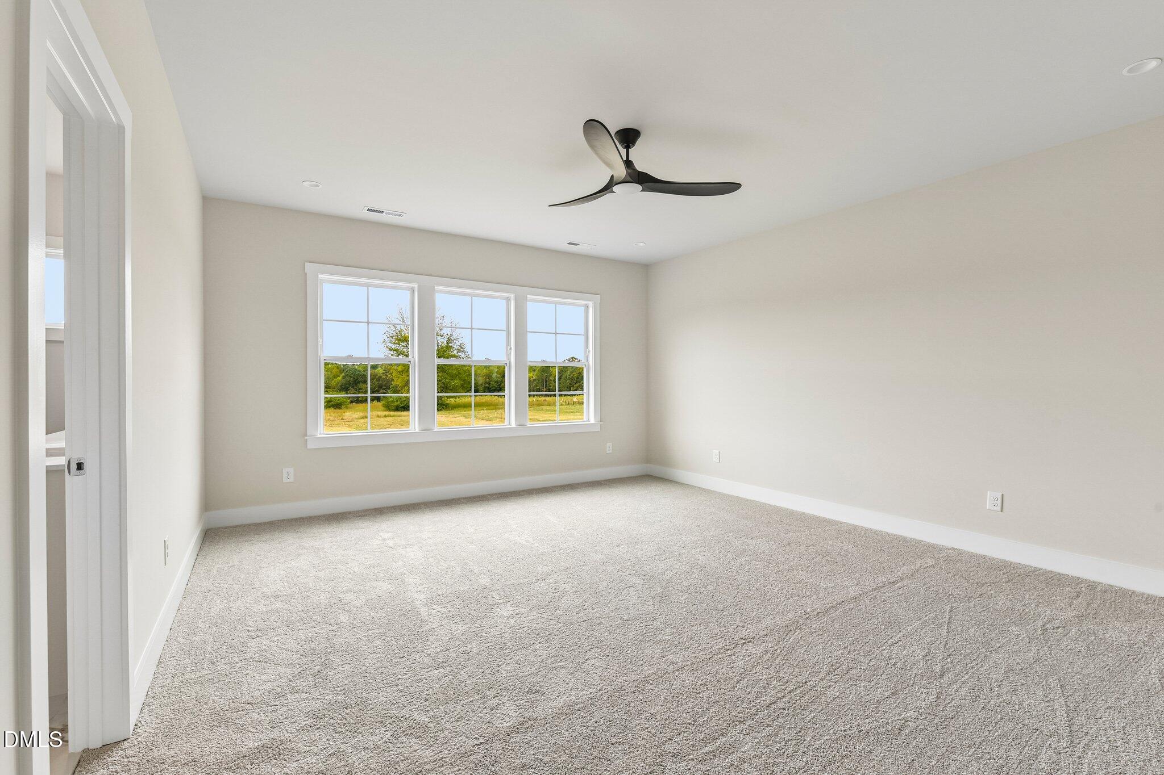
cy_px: 388
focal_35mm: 15
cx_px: 582
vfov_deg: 77.3
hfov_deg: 100.4
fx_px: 485
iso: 400
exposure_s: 1/200
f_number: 8
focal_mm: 15
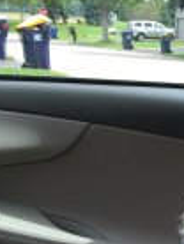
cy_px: 292
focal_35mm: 84
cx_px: 232
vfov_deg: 21.6
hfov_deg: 16.7
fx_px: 594
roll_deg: -3.9
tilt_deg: -23.2
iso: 32
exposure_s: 1/278
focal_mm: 4.15
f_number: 2.2
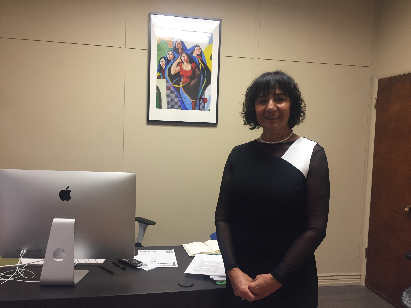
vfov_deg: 48.2
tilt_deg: -3.4
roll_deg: -2.2
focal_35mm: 29
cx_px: 206
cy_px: 154
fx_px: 344
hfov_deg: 61.7
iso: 80
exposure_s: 1/30
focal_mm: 4.15
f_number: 2.2
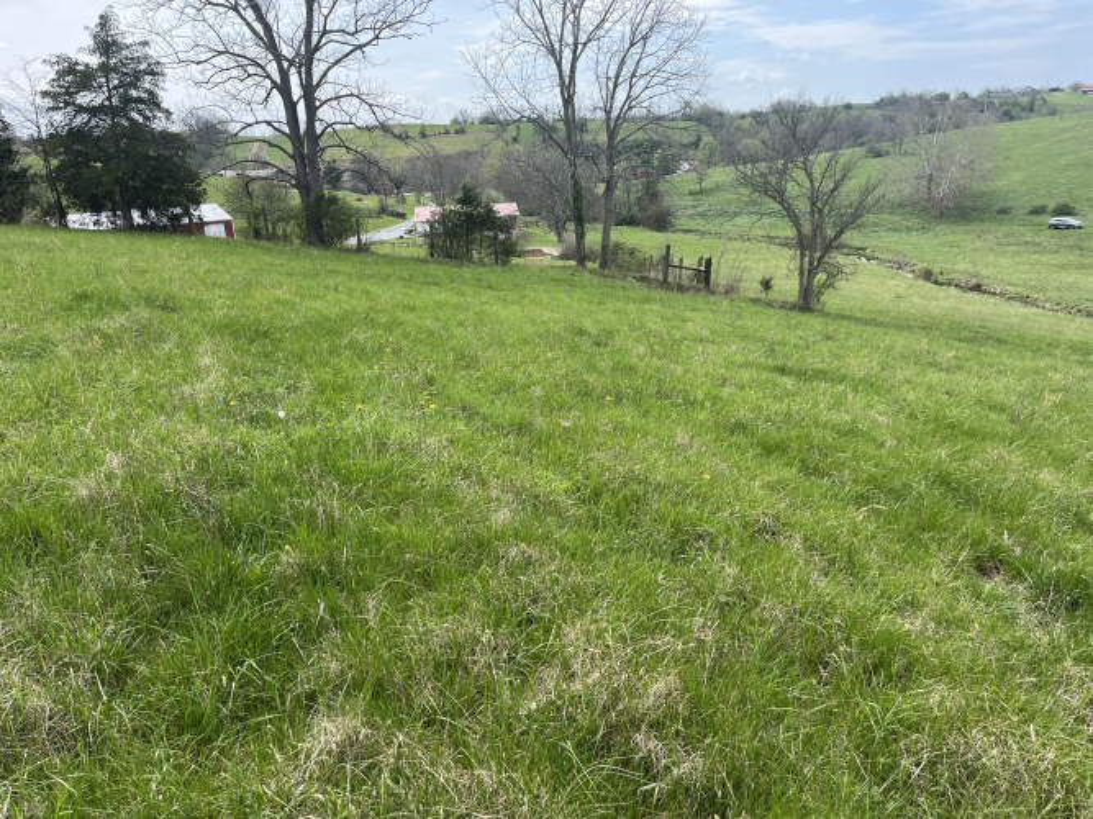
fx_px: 821
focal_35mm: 26
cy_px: 410
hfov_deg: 67.3
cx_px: 546
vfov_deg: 53.0
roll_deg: +3.0
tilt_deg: -18.5
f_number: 1.6
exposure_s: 1/1957
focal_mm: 5.1
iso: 50
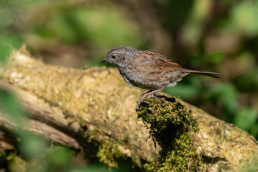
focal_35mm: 1145
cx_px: 123
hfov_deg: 1.8
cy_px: 68
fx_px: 8209
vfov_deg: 1.2
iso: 200
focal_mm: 420
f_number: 5.6
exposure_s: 1/1250
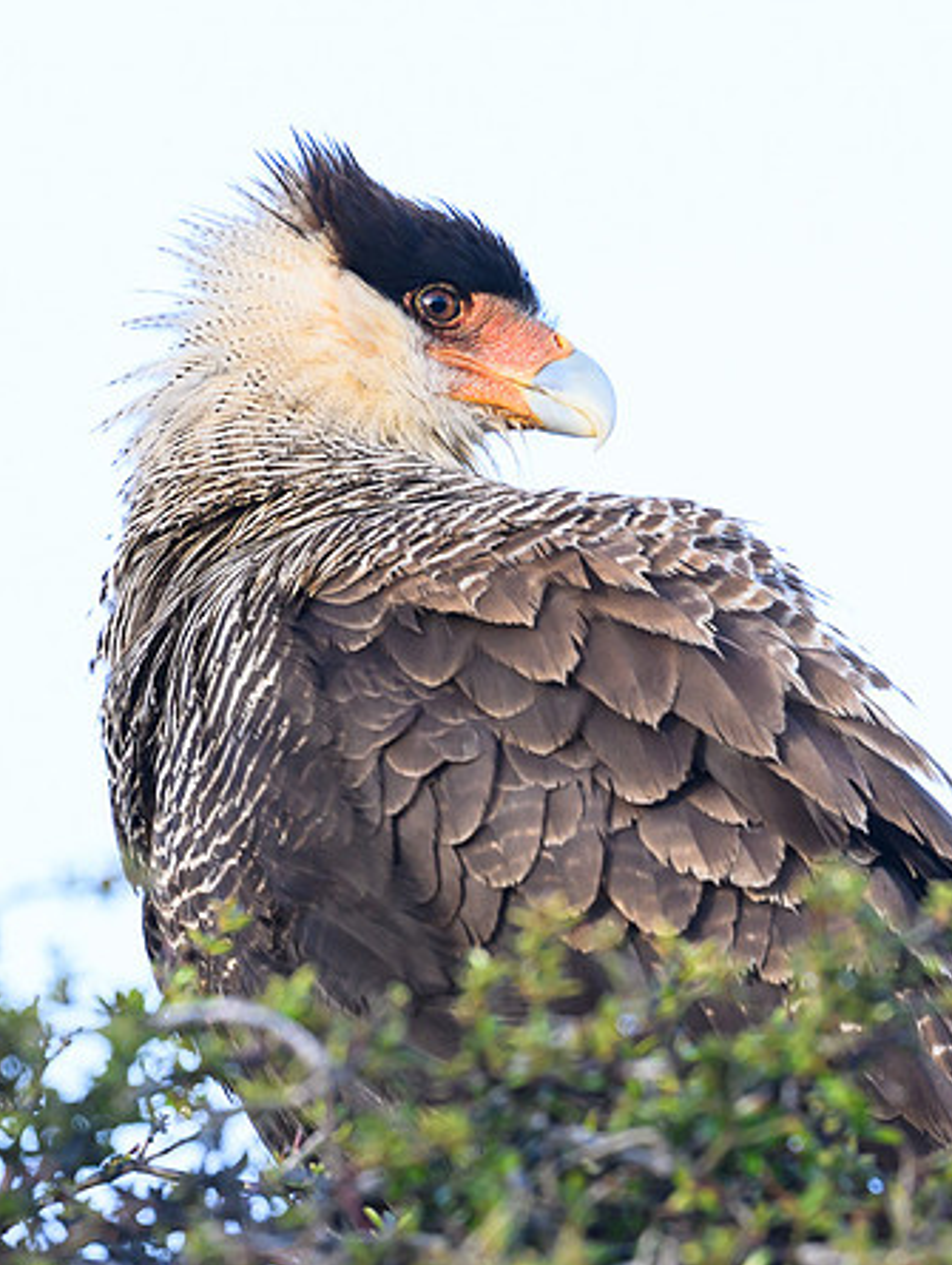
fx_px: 28826
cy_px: 508
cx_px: 455
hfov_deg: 1.9
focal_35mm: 788
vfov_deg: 2.5
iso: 800
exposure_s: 1/1000
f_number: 4
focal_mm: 400
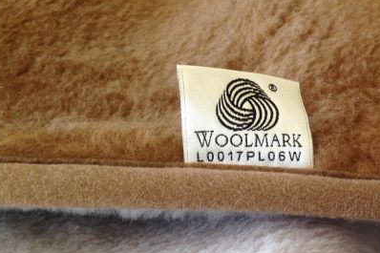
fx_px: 728
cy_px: 253
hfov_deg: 28.1
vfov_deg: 19.2
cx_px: 344
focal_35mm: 69
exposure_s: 1/30
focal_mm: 4.12
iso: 50
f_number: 2.4
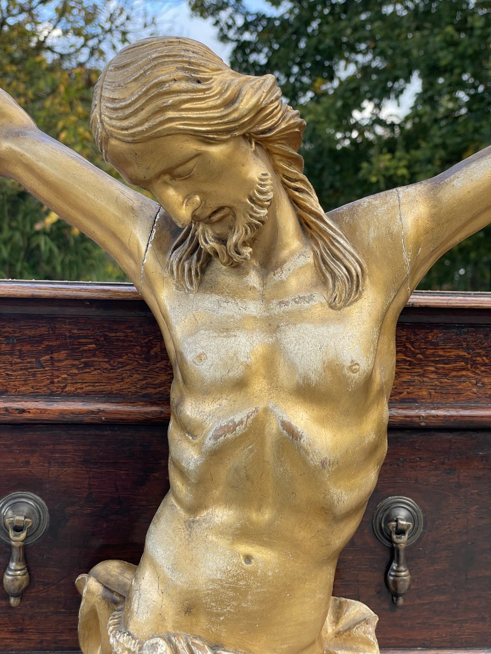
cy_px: 327
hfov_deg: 28.0
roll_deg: -1.5
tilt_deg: +0.4
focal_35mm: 52
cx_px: 246
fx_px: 983
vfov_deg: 36.8
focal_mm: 6
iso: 25
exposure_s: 1/107
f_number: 2
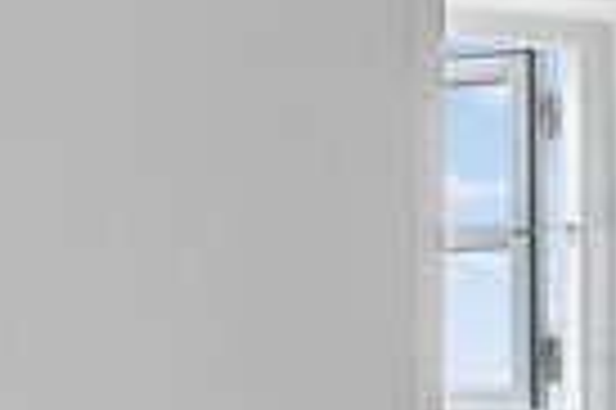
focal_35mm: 234
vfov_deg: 5.8
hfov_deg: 8.8
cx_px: 351
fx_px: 3999
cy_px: 728
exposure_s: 1/5
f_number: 10
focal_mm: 40
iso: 160
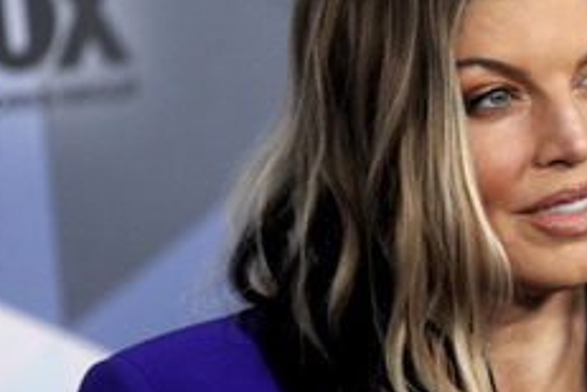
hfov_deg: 5.3
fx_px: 6342
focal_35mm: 389
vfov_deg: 3.5
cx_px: 452
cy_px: 216
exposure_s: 1/250
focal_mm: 200
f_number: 4
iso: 1600
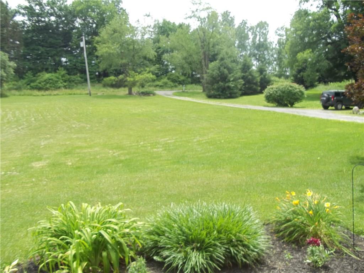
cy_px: 136
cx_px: 182
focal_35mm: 32
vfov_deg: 44.2
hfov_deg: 56.8
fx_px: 336
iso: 64
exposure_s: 1/400
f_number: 2.9
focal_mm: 5.7
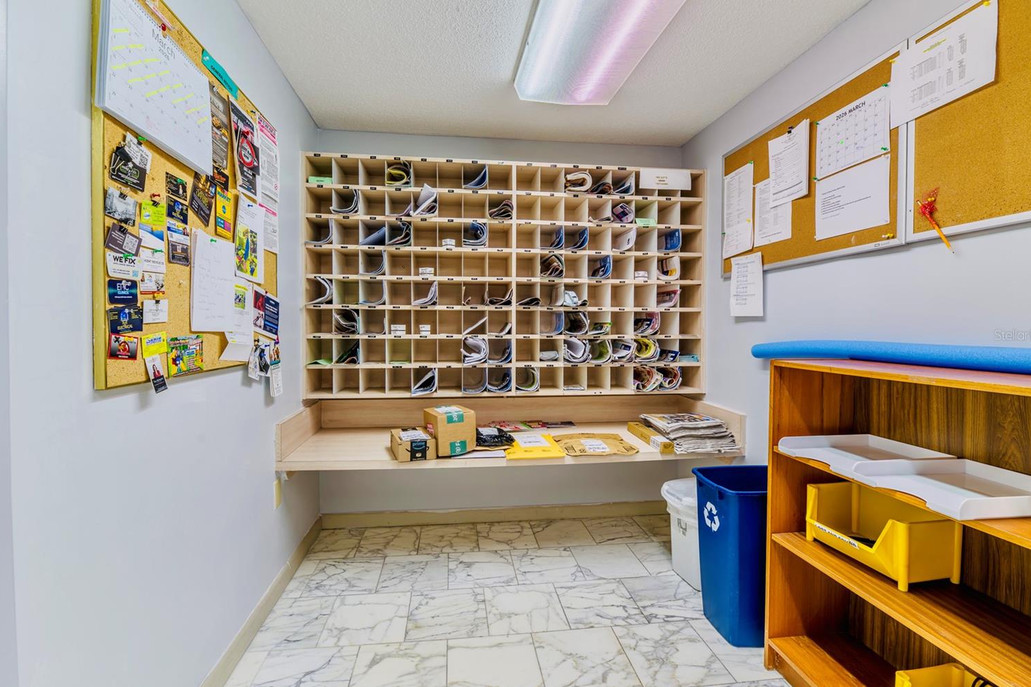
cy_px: 335
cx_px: 503
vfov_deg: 77.3
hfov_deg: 100.4
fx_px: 430
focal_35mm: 15
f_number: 9
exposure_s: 1/15
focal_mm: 14
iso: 64
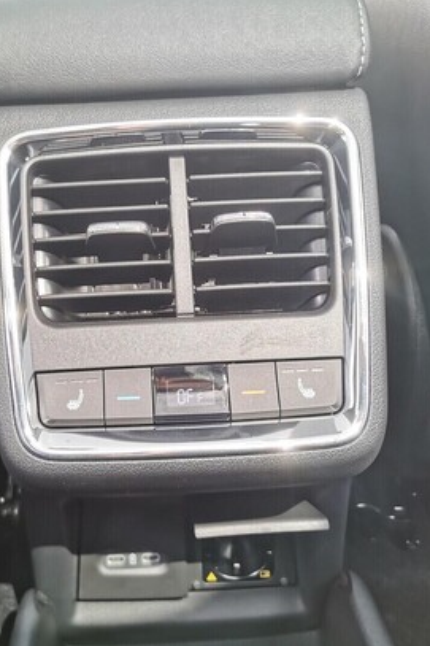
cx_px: 149
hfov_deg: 34.7
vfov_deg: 50.7
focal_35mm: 38
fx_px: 681
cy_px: 321
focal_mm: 5.56
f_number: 1.6
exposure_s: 1/100
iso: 50
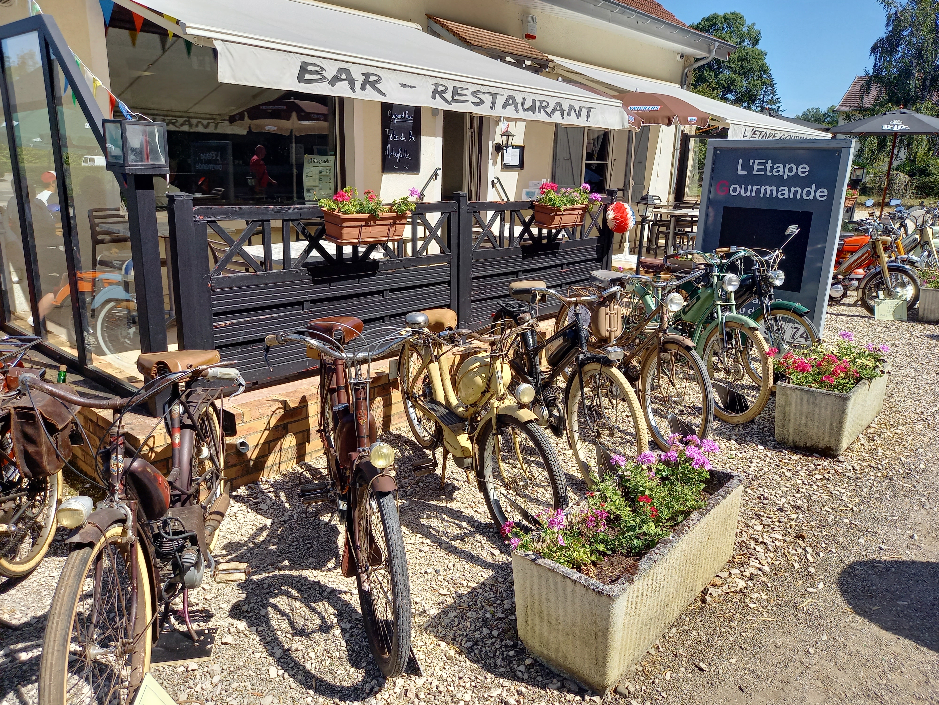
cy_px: 352
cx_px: 470
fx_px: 678
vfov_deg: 54.9
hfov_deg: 69.4
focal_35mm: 25
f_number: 2
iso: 50
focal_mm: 4.6
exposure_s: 1/631
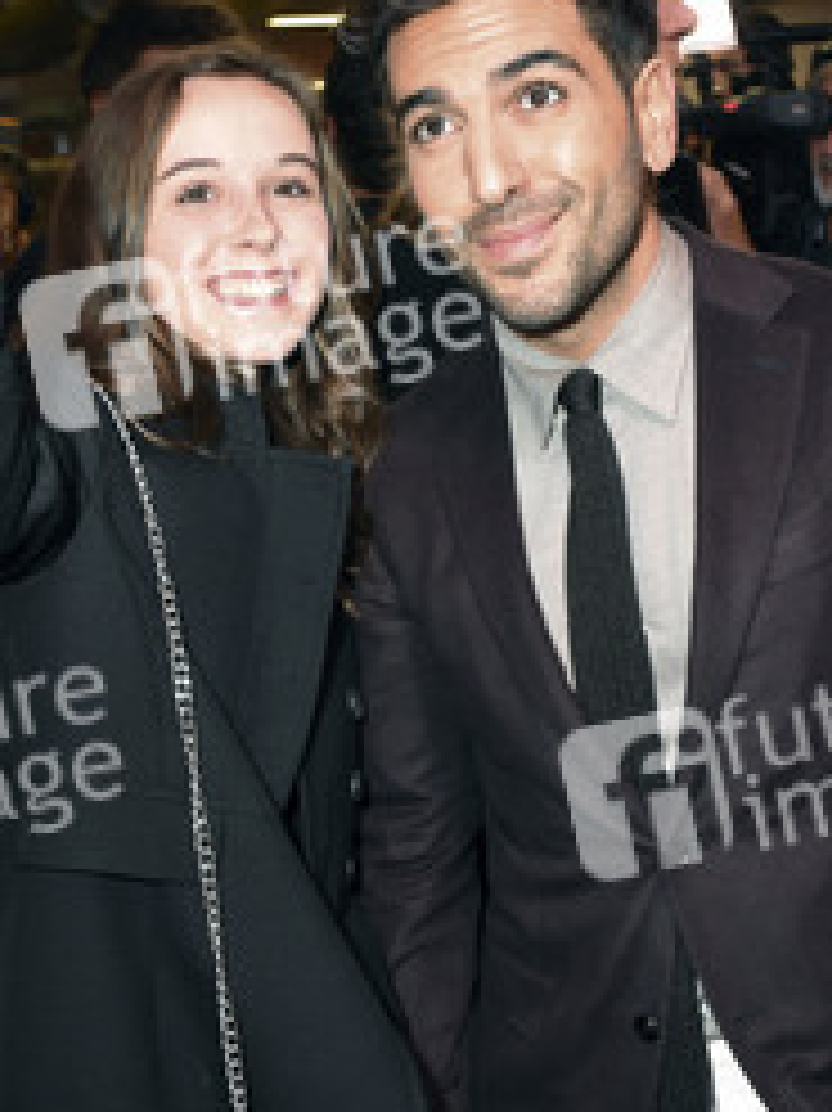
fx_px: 1796
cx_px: 382
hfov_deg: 26.1
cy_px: 549
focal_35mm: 56
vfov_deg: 34.4
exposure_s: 1/125
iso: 1600
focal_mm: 24
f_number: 4.5
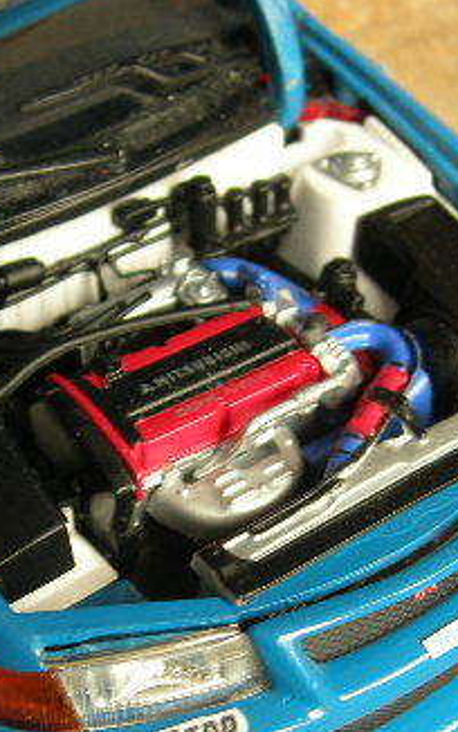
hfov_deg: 16.5
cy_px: 501
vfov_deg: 26.0
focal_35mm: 79
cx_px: 146
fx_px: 1576
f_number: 2.8
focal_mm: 7.8
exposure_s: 1/15.6
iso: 64
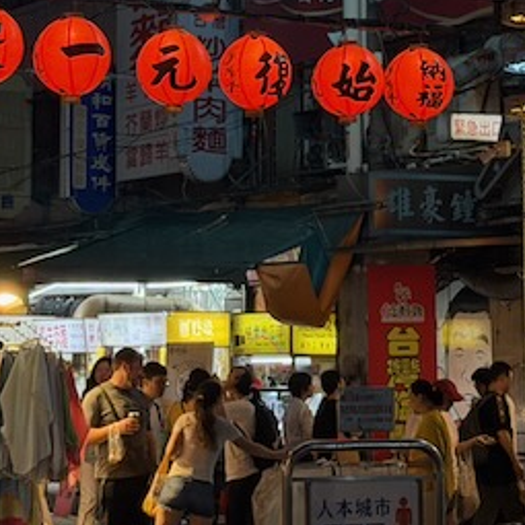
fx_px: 2282
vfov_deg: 13.0
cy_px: 72
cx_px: 179
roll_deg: -0.6
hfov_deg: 13.1
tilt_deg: +7.6
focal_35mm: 133
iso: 320
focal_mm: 6.76
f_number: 1.78
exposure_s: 1/120
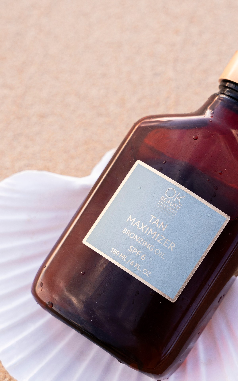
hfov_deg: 13.1
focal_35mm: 100
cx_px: 163
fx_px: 1037
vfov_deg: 20.8
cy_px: 227
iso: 160
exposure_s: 1/320
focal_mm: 46.1
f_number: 4
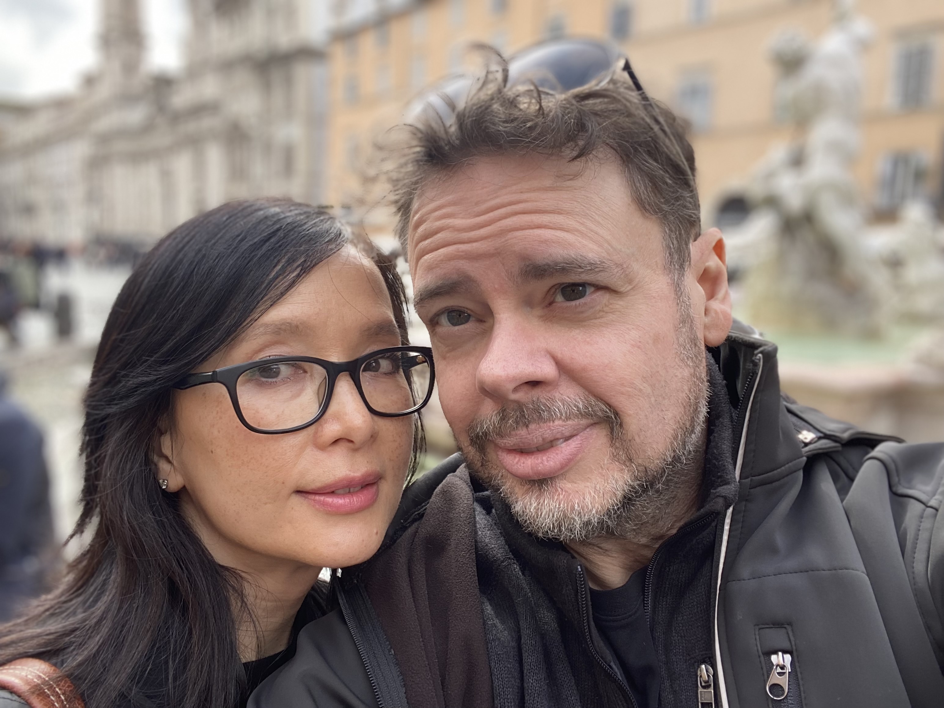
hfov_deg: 60.0
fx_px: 818
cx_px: 472
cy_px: 354
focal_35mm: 30
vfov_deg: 46.8
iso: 25
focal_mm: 2.71
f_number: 2.2
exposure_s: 1/122
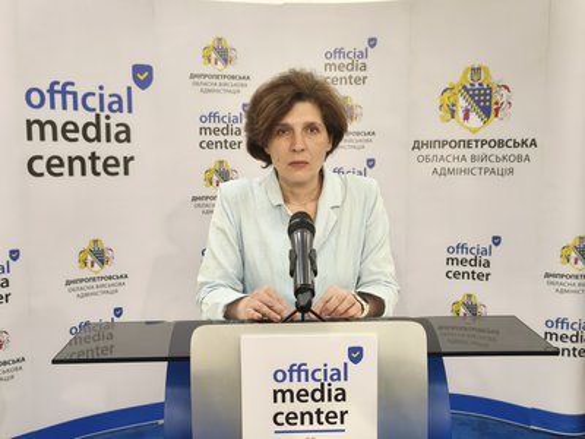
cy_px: 220
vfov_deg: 36.8
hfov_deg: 47.9
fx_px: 659
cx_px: 292
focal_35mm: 39
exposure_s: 1/50
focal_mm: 5.35
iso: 250
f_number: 1.7
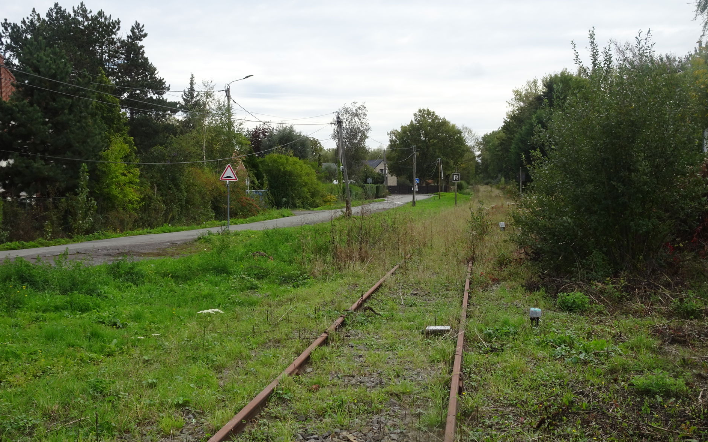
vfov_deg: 31.3
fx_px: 791
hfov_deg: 48.2
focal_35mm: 41
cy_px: 222
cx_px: 359
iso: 80
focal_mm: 6.56
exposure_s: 1/320
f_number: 4
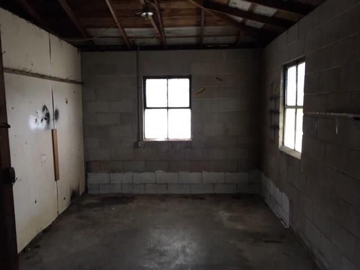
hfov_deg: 61.7
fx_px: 302
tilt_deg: -4.9
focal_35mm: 29
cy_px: 135
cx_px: 180
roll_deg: -0.3
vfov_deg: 48.2
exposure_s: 1/15
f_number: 2.2
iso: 200
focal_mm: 4.15
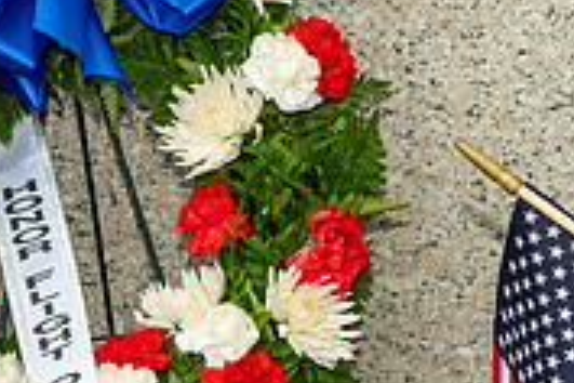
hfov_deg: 15.1
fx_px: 2089
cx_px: 688
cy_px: 192
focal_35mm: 131
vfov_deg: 10.5
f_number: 8
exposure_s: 1/640
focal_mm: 40
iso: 1250
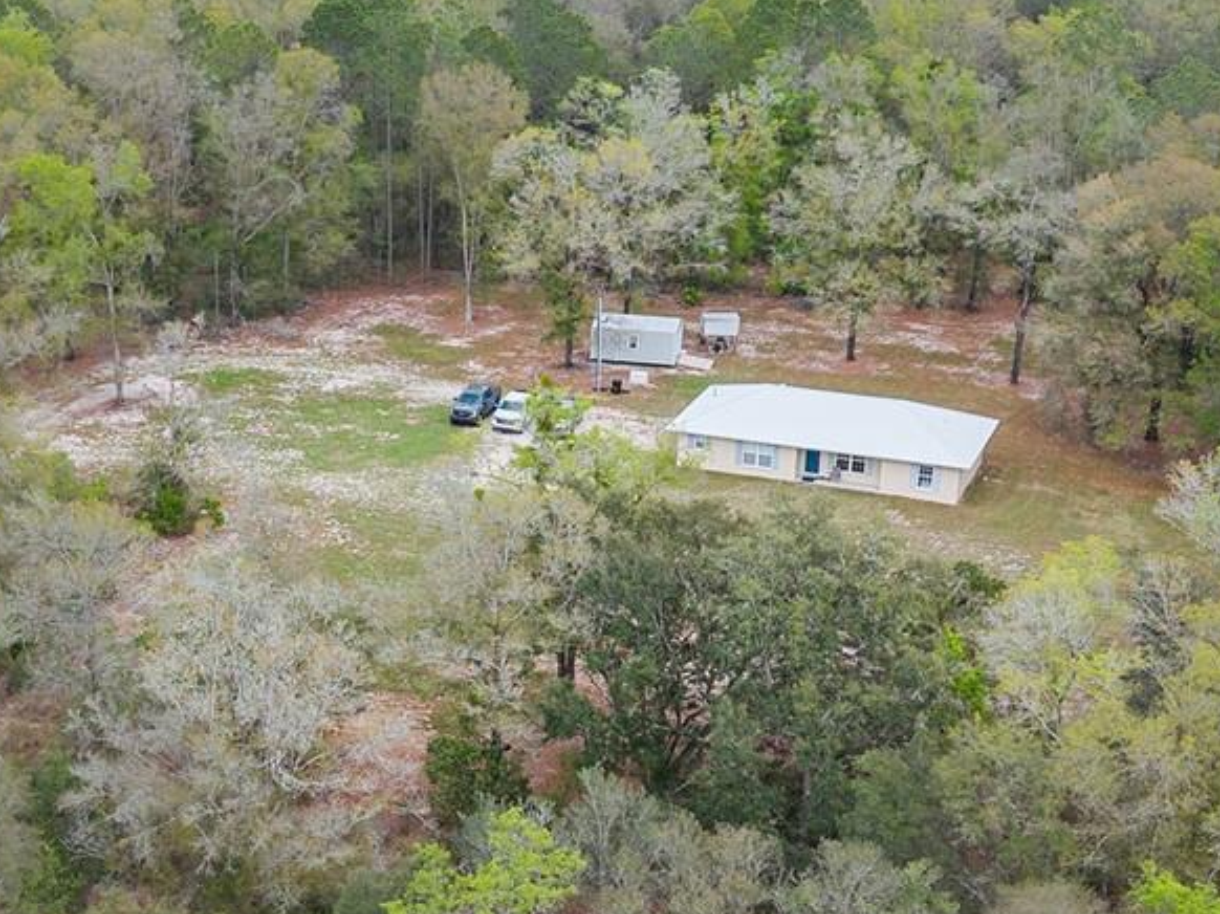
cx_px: 407
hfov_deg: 29.2
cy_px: 585
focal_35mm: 66
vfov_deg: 22.2
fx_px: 2325
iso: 350
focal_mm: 8.67
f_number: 1.8
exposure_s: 1/800
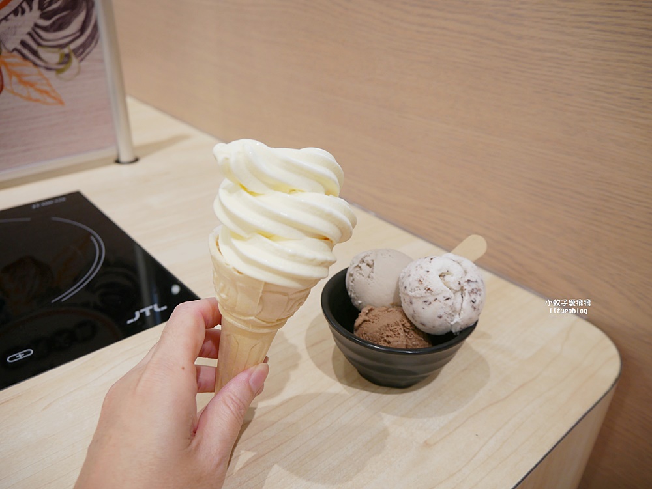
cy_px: 244
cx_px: 326
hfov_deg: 63.4
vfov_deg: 49.8
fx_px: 528
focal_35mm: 28
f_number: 3.5
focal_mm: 14
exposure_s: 1/60
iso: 200
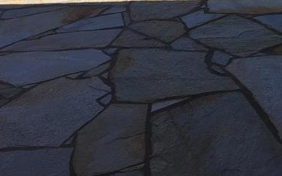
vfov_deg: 14.5
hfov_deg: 23.5
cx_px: 305
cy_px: -101
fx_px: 638
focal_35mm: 83
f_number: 2.2
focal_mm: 4.15
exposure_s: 1/2083
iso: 32
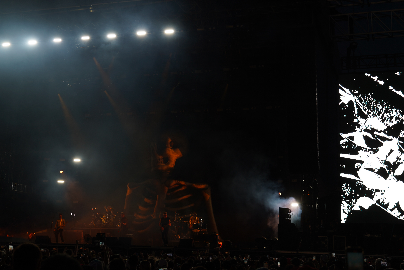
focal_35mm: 57
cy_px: 120
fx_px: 640
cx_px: 149
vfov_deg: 23.8
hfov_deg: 34.9
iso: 100
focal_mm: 44
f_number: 4
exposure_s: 1/50
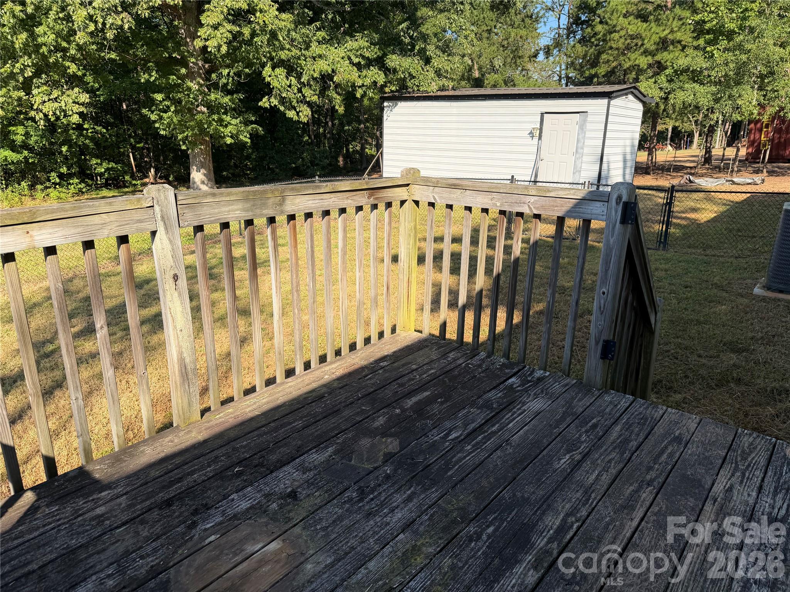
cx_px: 395
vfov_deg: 56.8
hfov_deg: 71.6
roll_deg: -1.2
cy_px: 296
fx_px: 548
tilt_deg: -16.8
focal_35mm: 24
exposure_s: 1/2053
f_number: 1.78
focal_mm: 6.76
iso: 80
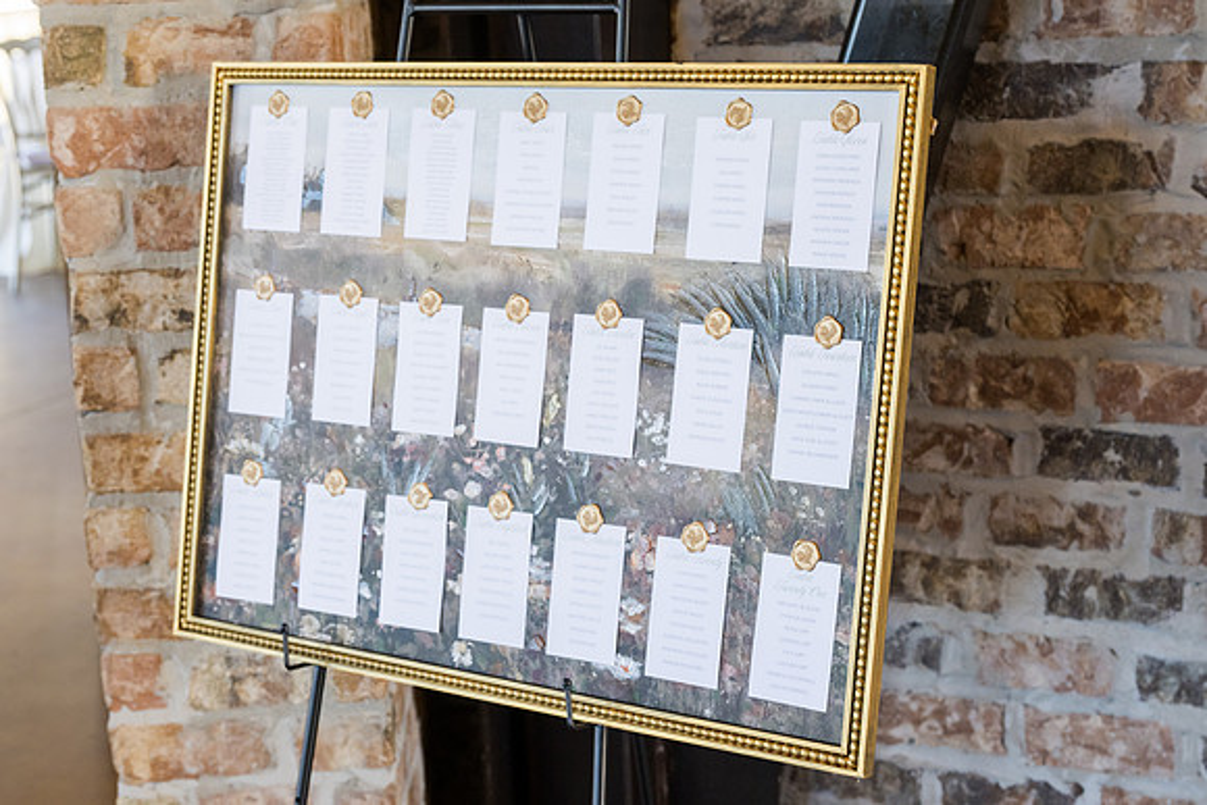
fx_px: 2007
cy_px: 384
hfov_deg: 33.5
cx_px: 602
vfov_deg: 22.7
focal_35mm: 60
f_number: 5
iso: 1250
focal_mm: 55
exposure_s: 1/80
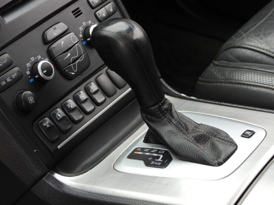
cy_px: 102
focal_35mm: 115
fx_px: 911
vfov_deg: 12.9
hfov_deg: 17.1
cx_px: 145
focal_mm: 18.9
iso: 100
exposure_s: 1/60
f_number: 4
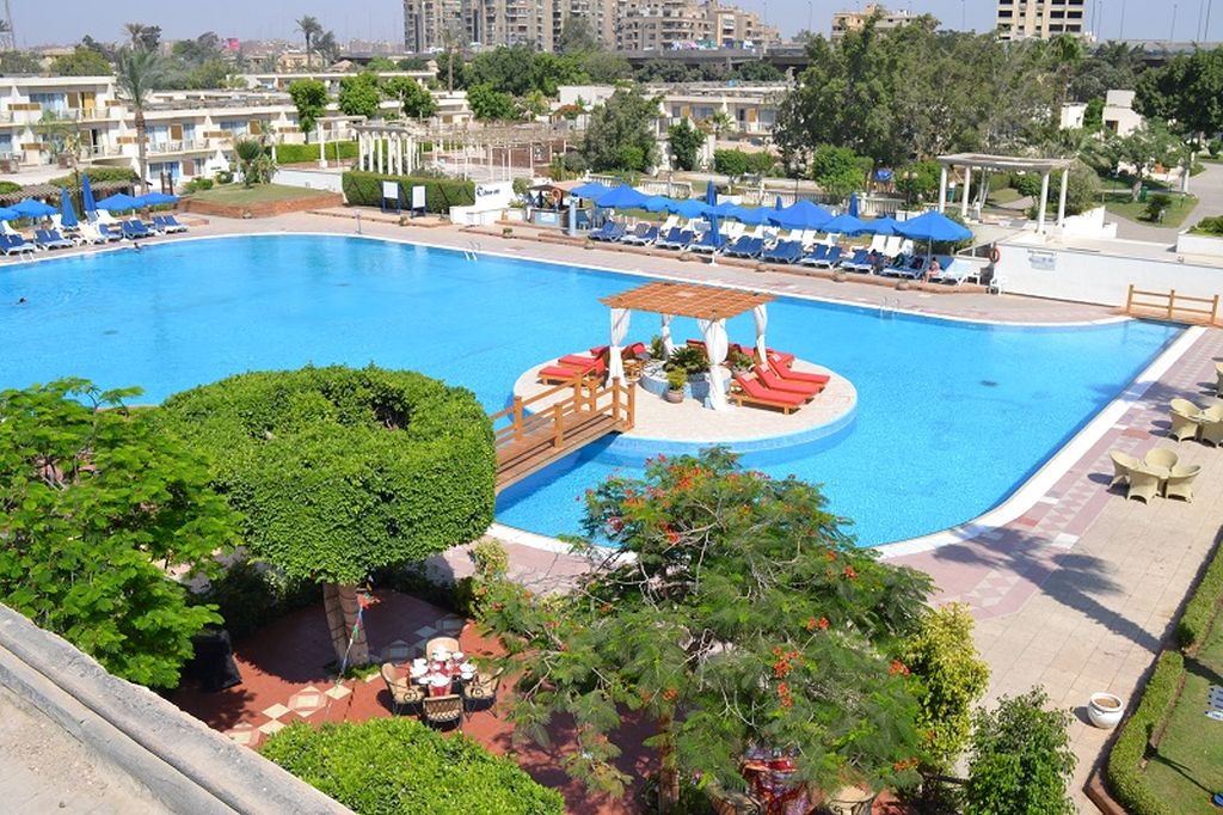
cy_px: 408
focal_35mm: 33
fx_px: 1121
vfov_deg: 39.9
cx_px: 612
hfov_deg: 57.2
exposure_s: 1/250
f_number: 8
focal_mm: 22
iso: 100
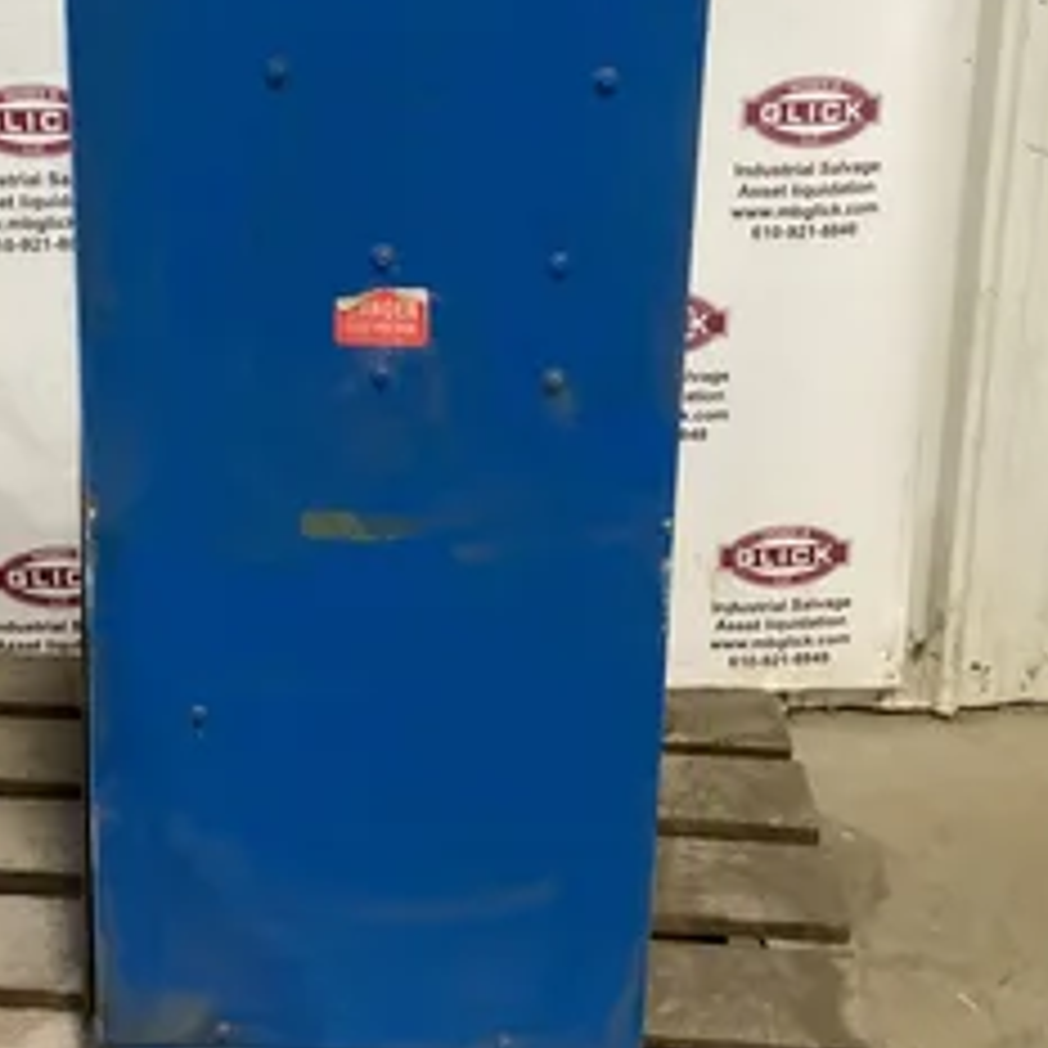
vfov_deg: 35.4
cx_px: 396
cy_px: 283
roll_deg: +1.2
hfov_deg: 35.9
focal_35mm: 47
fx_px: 1610
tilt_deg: -14.5
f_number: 2.4
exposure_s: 1/40
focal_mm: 3.3
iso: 250
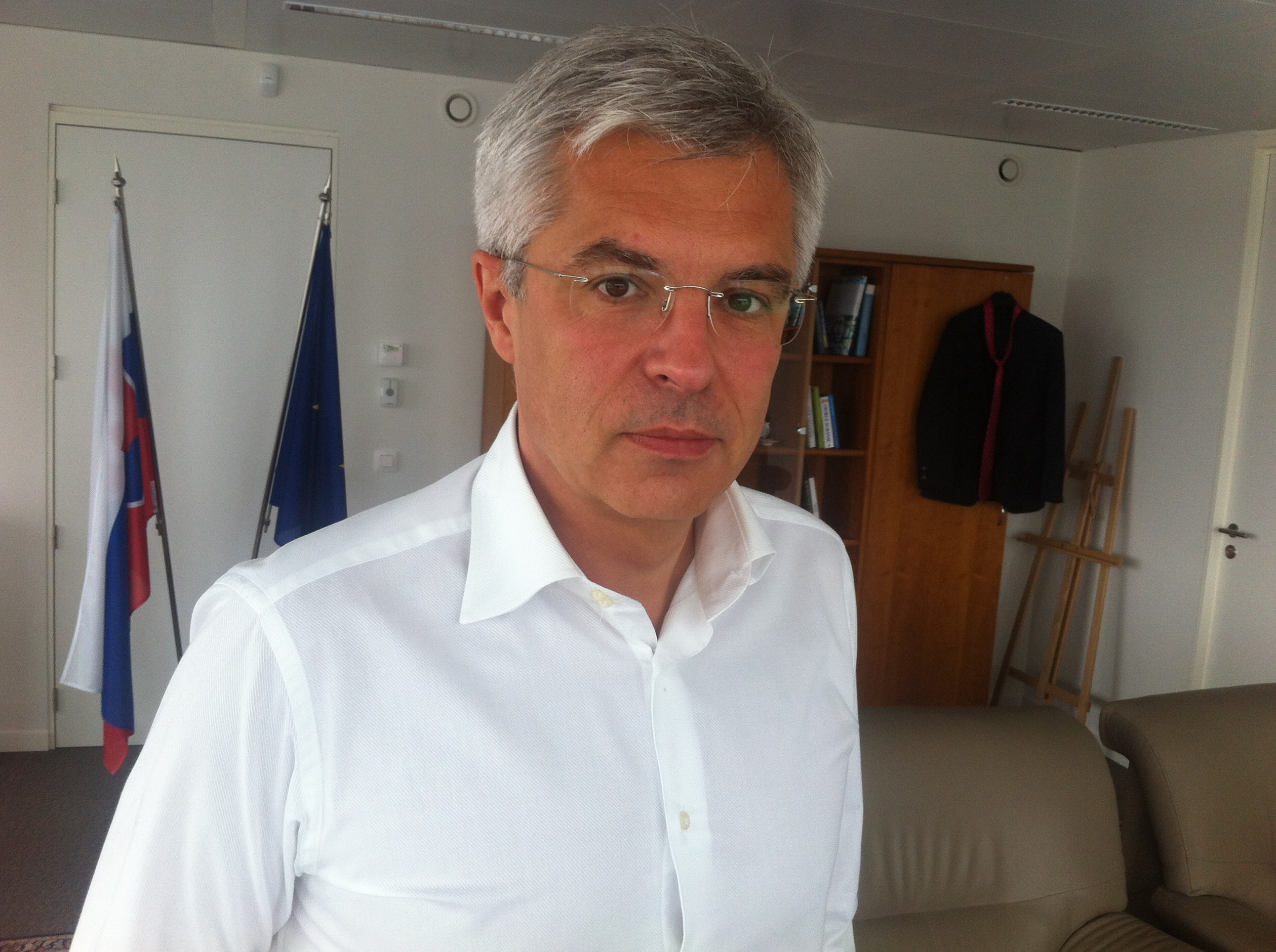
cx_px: 639
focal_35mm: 36
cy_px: 472
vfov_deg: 39.6
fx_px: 1325
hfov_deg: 51.4
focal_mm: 3.85
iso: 80
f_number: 2.8
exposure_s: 1/60
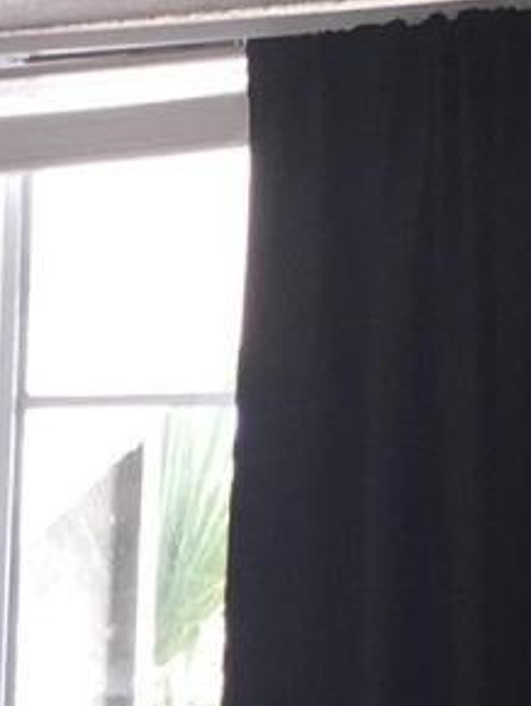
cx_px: -287
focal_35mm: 200
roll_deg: -1.6
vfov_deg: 9.5
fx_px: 4085
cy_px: 1208
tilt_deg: -4.4
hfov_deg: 7.3
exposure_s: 1/60
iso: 40
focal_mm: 4.15
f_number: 2.2
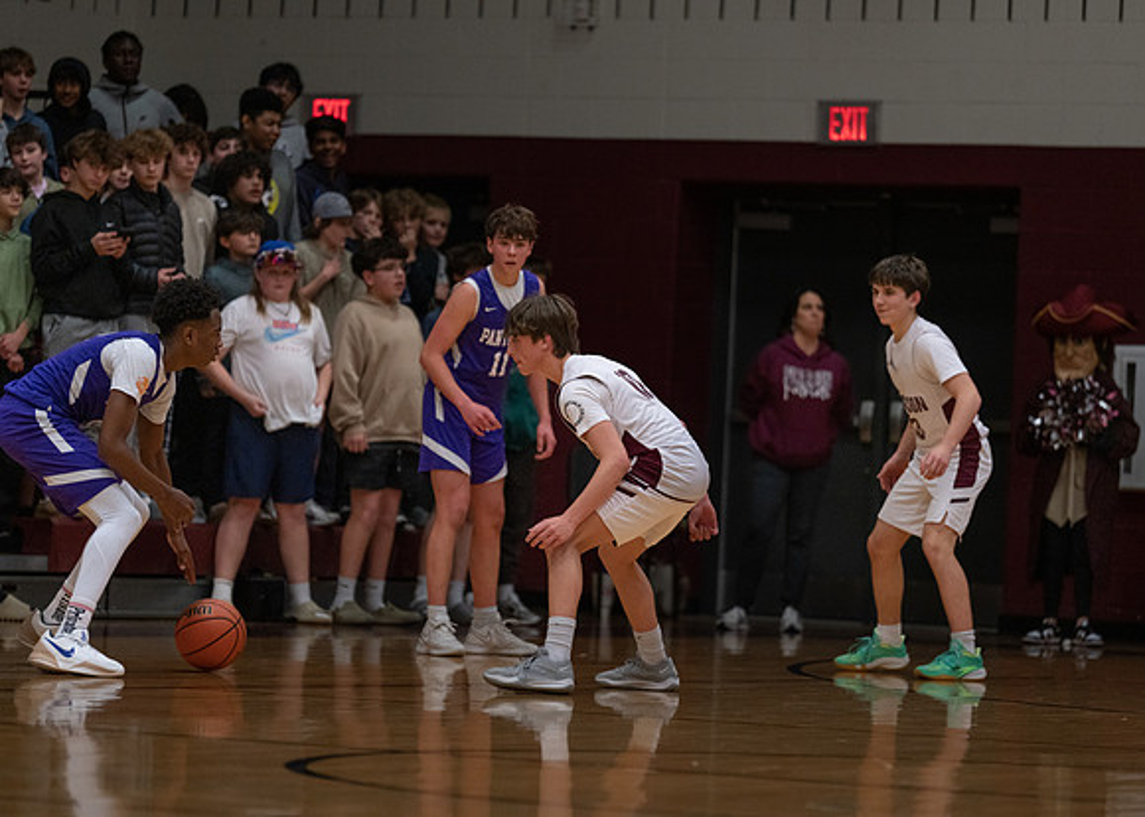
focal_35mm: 210
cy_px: 408
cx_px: 572
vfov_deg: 6.9
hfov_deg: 9.6
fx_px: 6813
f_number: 2.8
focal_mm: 200
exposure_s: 1/1000
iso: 2500
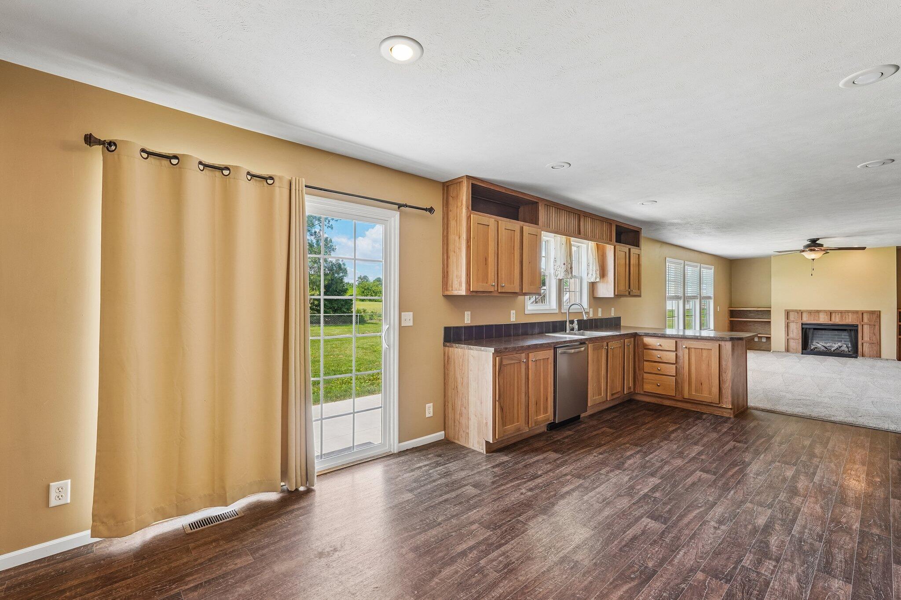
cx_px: 450
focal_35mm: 16
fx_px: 413
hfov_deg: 95.0
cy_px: 300
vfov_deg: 72.0
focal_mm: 16.5
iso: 200
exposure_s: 1/30
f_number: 8
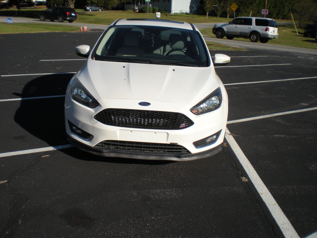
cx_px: 155
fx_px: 357
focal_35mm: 39
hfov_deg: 47.9
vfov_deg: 36.8
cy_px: 121
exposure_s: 1/656
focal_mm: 6.3
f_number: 4.6
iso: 64
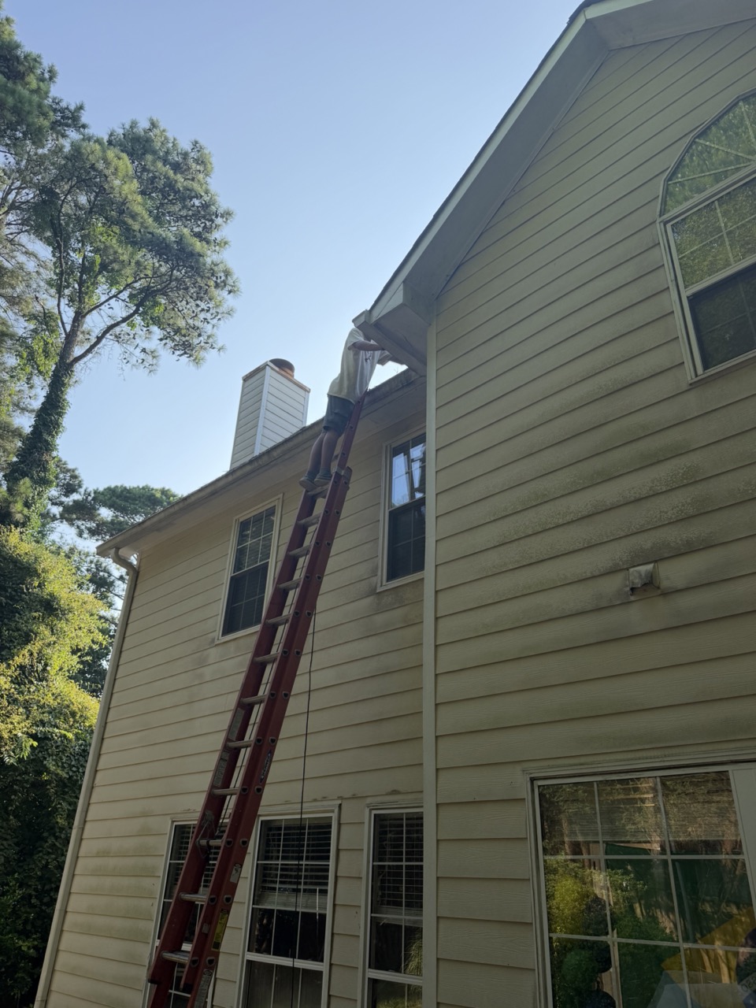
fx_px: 699
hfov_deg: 56.8
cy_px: 504
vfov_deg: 71.6
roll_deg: -2.5
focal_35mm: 24
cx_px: 378
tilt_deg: +27.3
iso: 80
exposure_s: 1/1653
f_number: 1.78
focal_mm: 6.76
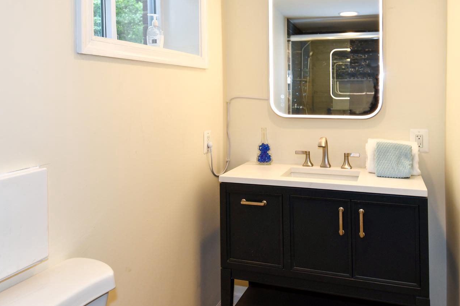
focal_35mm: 29
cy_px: 113
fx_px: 370
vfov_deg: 44.5
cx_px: 223
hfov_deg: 63.7
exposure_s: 1/80
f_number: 4.5
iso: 200
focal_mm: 12
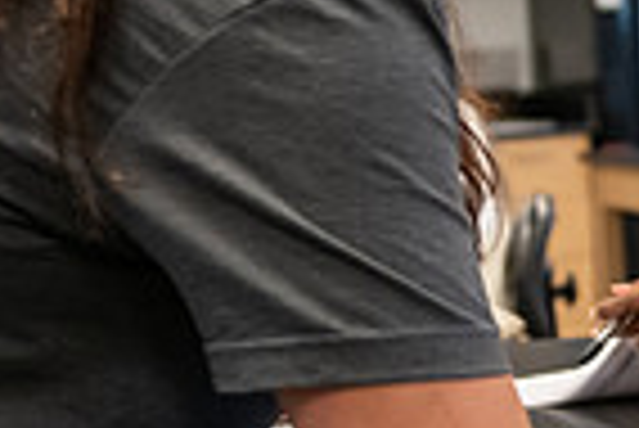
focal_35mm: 163
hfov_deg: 12.3
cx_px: 796
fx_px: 2896
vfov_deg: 8.4
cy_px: 92
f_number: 3.2
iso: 1600
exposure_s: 1/200
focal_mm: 40
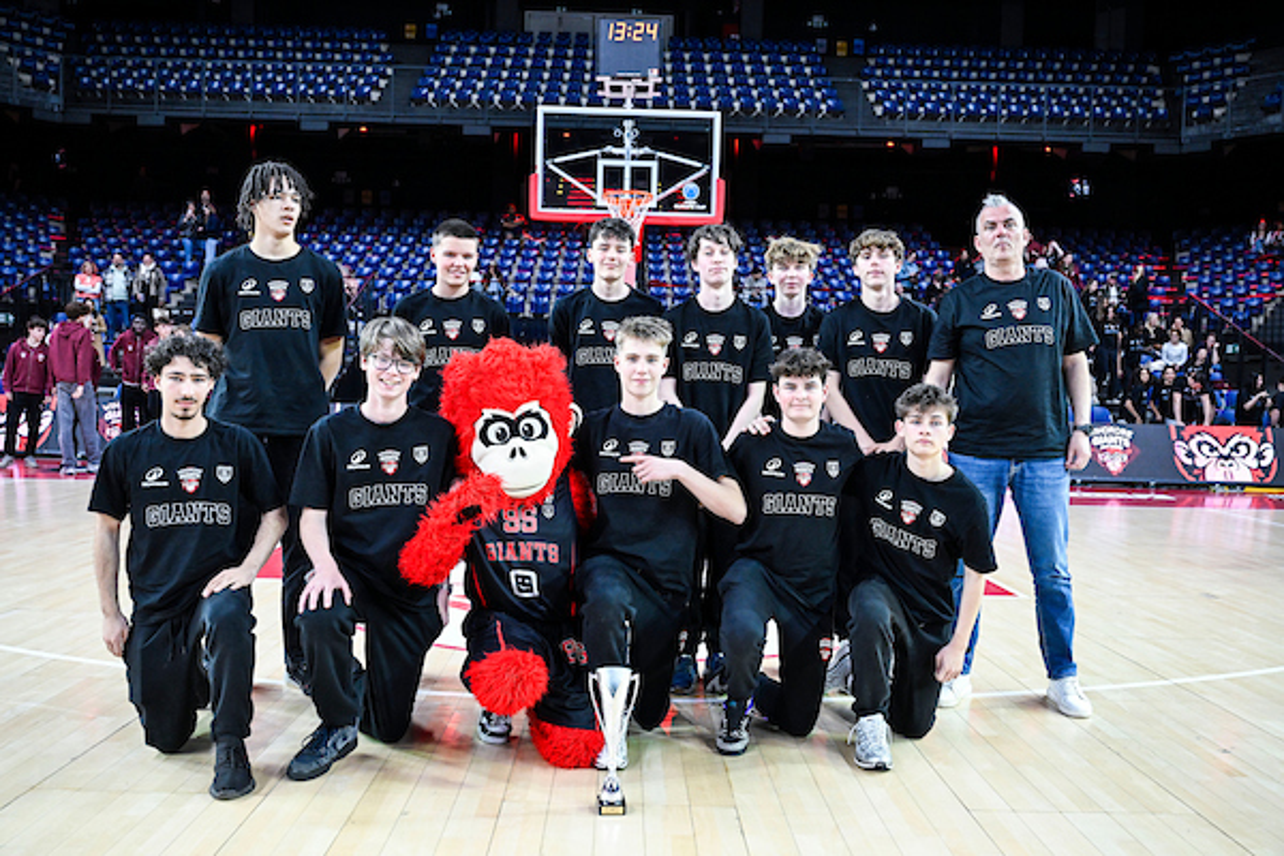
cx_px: 642
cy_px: 428
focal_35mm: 32
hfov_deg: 59.5
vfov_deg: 41.7
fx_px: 1123
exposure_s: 1/320
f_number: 4
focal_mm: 31.5
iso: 2000
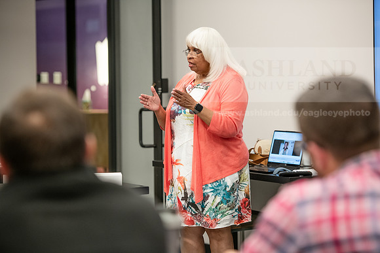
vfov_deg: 11.0
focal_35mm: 125
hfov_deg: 16.4
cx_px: 190
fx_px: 1320
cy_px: 126
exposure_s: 1/200
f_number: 2.8
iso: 1600
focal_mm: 125
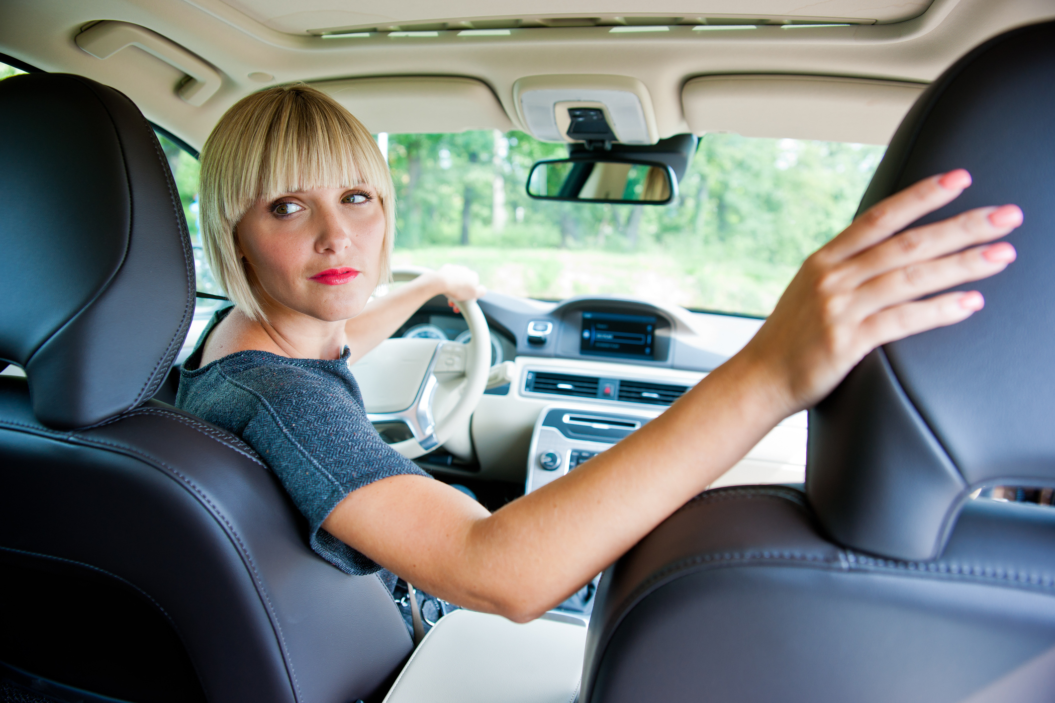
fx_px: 703
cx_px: 528
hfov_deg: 73.7
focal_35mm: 24
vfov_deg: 53.1
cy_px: 352
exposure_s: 1/60
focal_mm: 24
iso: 100
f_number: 3.5
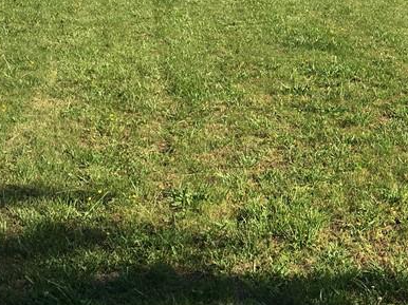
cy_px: 27
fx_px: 907
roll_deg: +0.9
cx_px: 531
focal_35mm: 77
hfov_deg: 22.6
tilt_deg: -3.8
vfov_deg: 18.8
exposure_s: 1/1241
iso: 25
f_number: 2.2
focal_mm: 4.15
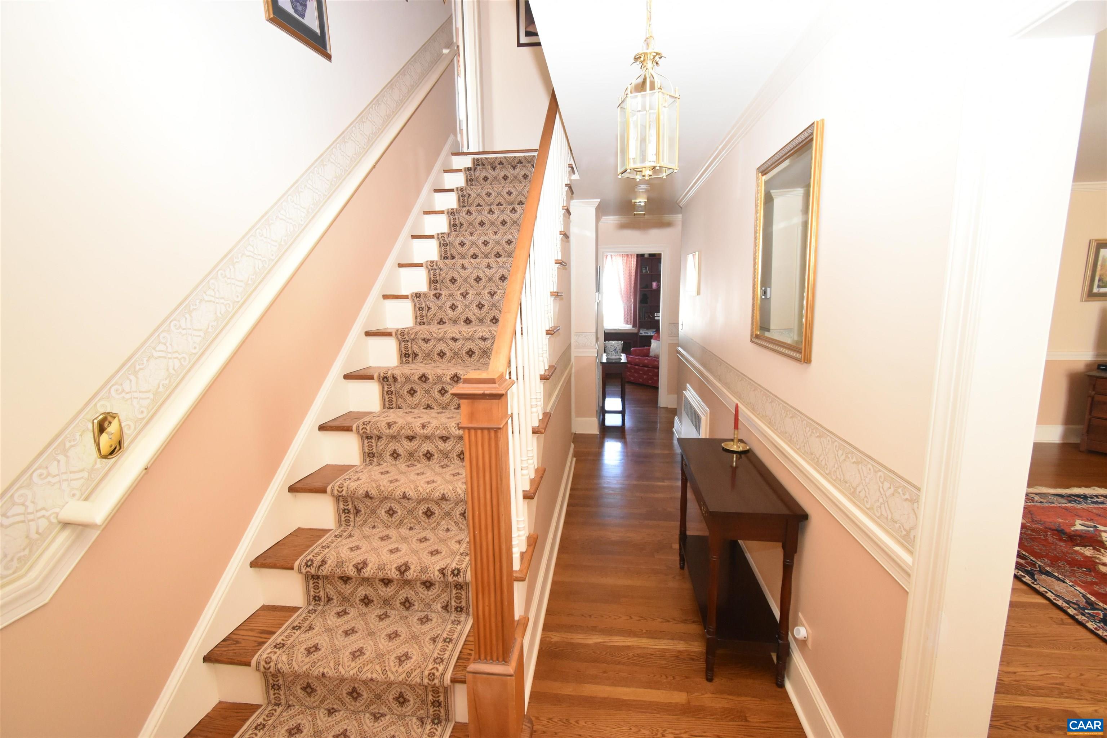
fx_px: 461
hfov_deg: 100.4
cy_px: 369
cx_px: 554
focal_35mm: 15
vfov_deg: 77.3
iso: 2200
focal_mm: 10
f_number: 4.5
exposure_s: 1/60
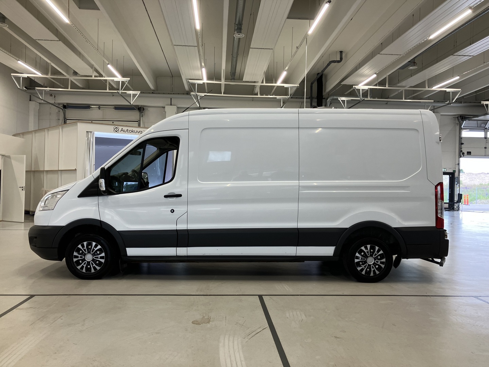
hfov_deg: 63.4
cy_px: 184
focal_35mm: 28
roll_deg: -0.9
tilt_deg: +0.7
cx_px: 244
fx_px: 396
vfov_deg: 49.7
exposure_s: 1/120
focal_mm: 3.99
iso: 80
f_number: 1.8
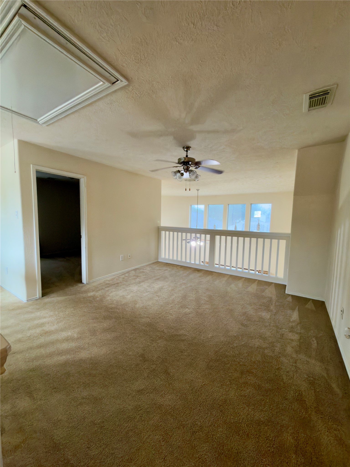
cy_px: 234
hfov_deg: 85.7
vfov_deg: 102.1
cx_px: 175
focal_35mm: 14
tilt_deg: -4.5
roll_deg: -1.2
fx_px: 189
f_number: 2.2
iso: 250
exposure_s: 1/30
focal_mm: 2.22
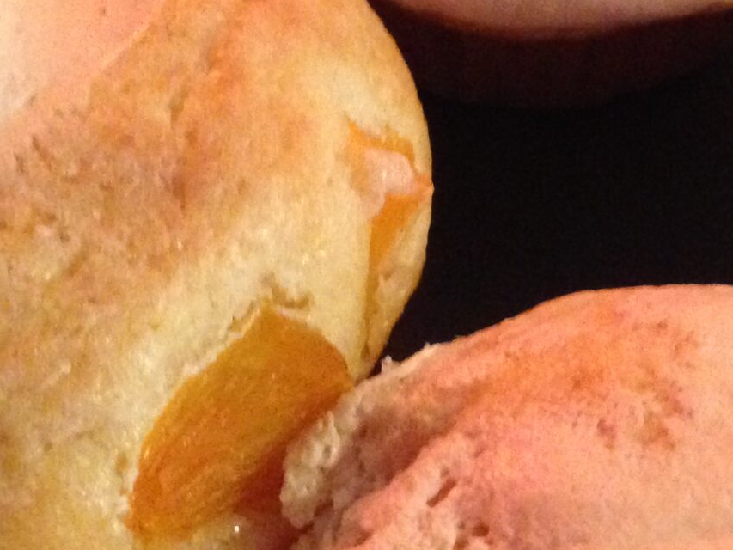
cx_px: 854
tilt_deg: -51.0
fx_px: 2097
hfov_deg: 18.9
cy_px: 164
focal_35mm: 99
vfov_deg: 14.9
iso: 640
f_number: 2.4
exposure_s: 1/15
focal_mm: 4.12
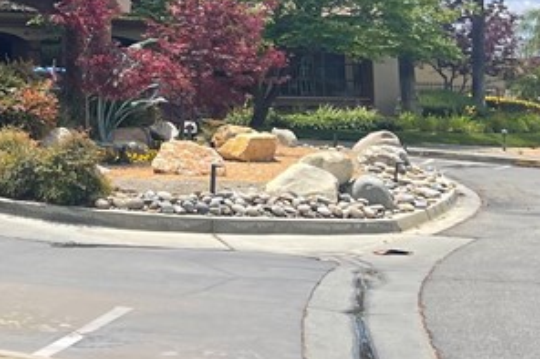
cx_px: -210
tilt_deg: +6.9
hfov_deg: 20.2
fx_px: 1349
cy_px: -137
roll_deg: -0.9
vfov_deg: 14.4
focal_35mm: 90
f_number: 1.6
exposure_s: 1/3165
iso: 32
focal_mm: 5.1
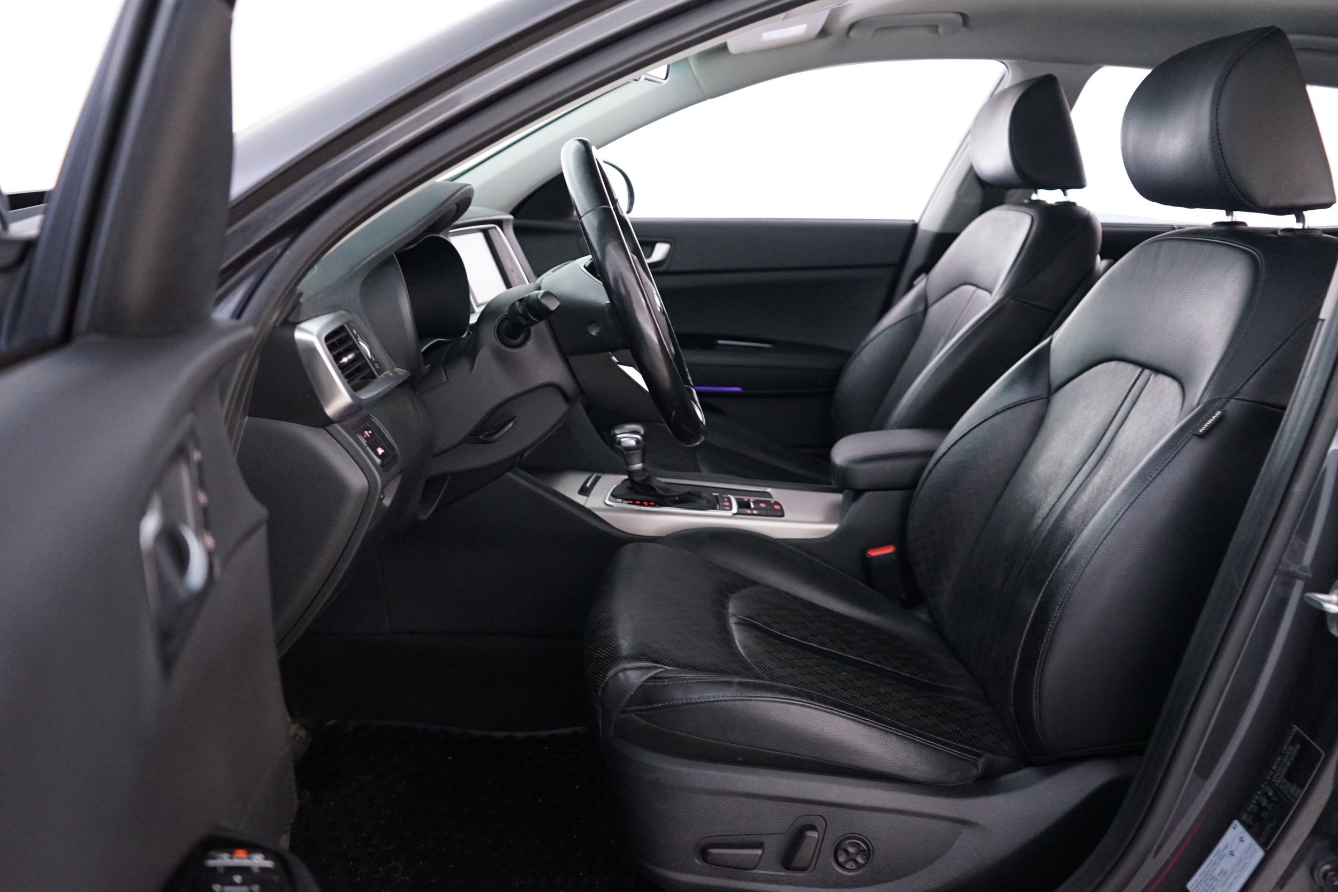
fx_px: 1078
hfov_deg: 63.7
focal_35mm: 29
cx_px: 669
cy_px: 446
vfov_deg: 45.0
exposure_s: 1/10
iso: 4000
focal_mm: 29
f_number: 4
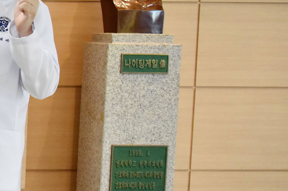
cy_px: 107
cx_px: -224
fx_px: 846
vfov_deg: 12.8
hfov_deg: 16.4
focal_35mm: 106
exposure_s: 1/640
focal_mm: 29
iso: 3200
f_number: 2.8
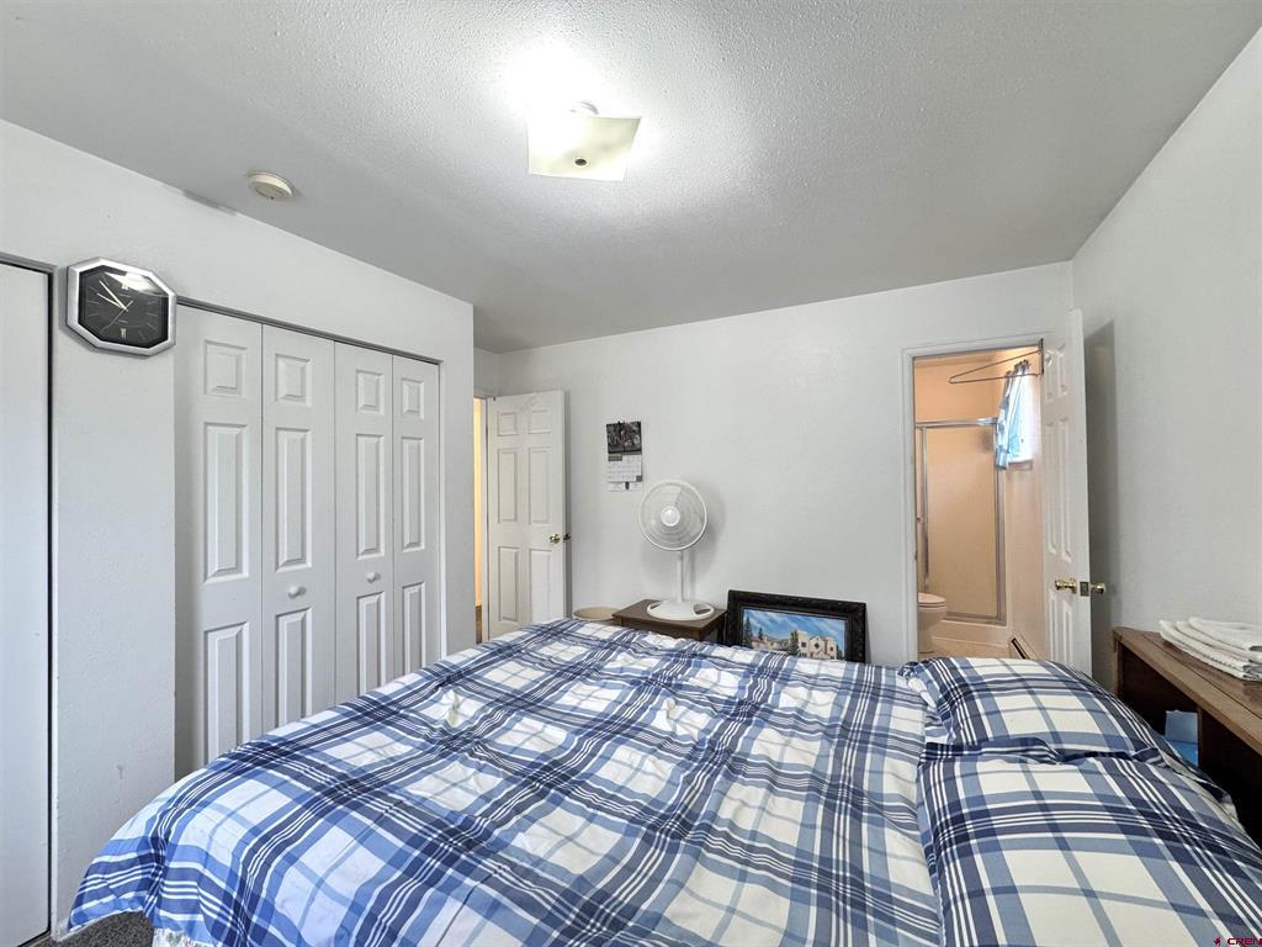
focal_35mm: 14
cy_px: 474
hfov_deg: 102.1
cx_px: 631
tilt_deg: -0.7
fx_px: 510
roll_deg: +0.7
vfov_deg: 85.7
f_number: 2.2
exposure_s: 1/120
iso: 200
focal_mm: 2.22
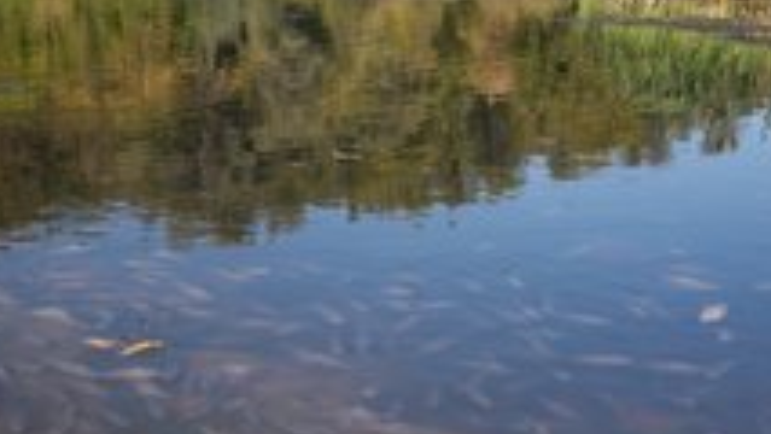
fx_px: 1370
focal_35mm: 67
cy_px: 71
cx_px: 293
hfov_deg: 31.3
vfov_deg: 17.8
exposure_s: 1/640
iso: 4000
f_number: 4.5
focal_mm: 34
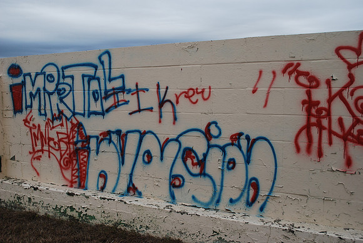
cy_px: 122
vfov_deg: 37.0
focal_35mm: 36
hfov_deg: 53.1
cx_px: 182
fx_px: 363
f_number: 5.6
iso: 125
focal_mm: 24
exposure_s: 1/125
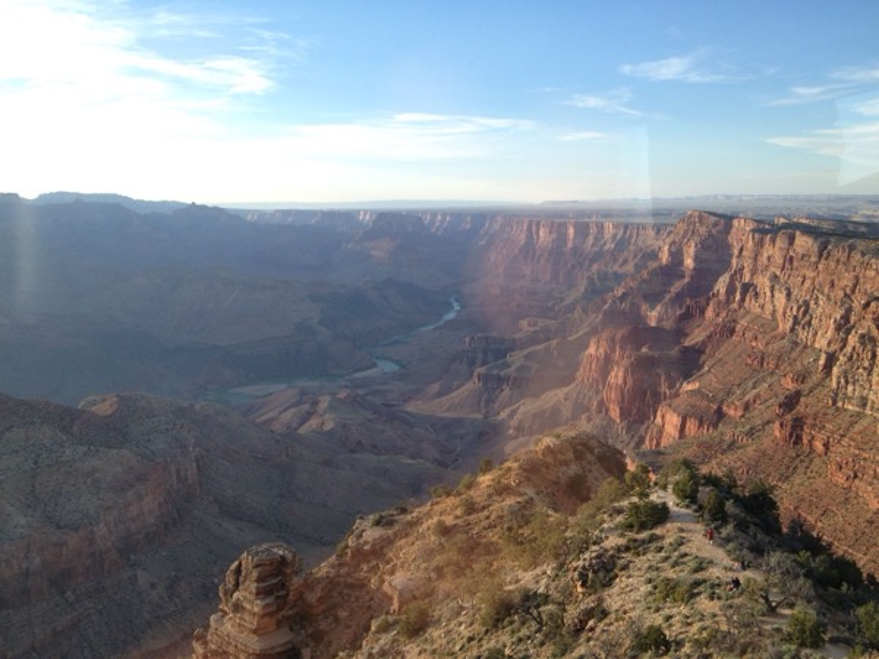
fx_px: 889
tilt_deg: -8.0
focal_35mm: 35
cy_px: 330
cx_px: 440
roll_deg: -0.9
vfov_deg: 40.7
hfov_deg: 52.6
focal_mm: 4.28
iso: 50
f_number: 2.4
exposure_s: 1/449
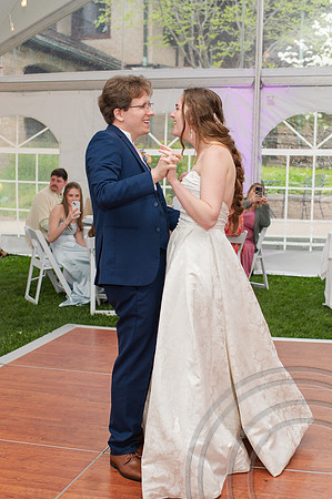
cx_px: 190
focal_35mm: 53
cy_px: 250
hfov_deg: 25.6
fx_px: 729
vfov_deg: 37.8
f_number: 3.2
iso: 800
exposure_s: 1/200
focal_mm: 35
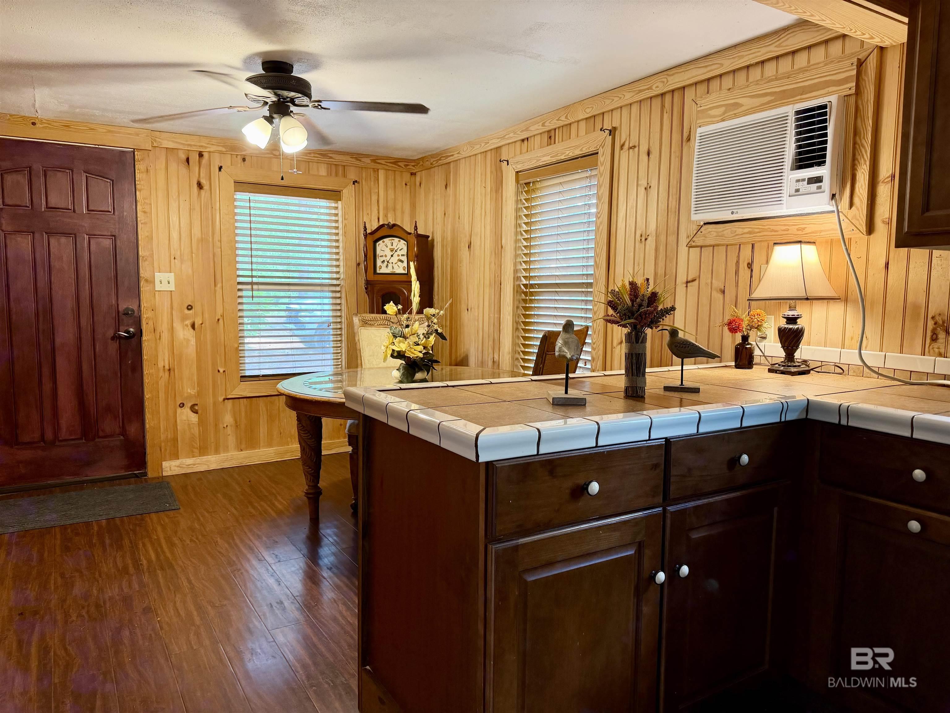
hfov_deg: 71.6
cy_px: 356
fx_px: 659
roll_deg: -0.5
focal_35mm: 24
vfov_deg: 56.8
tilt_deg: -7.0
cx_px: 475
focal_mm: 6.76
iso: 200
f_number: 1.78
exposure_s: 1/60
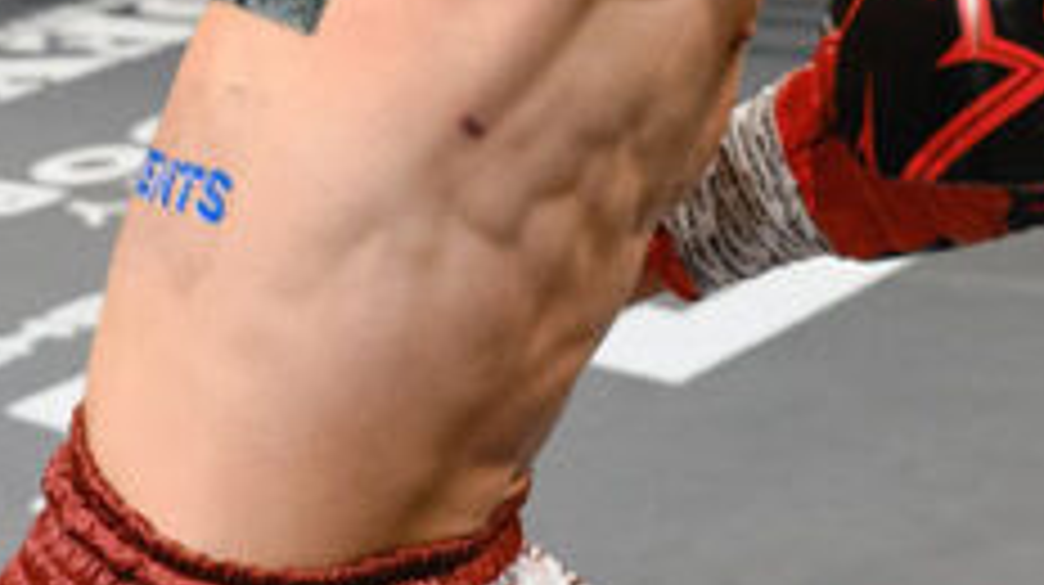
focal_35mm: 126
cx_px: 502
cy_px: 123
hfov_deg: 17.0
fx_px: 3485
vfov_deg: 9.6
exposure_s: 1/1250
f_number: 2.8
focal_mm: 24
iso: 2000
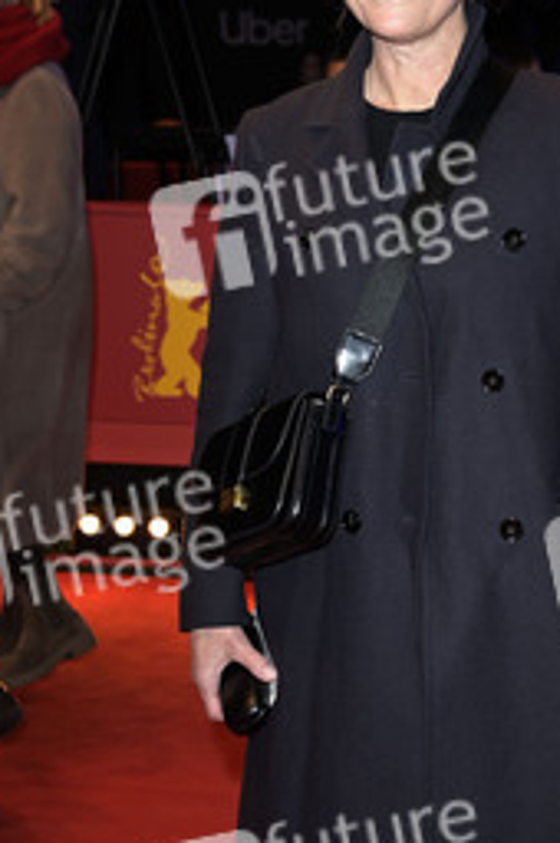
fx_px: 2012
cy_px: 385
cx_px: 415
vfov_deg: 23.7
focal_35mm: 86
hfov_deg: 15.8
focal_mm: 55
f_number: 5.6
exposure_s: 1/200
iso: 800
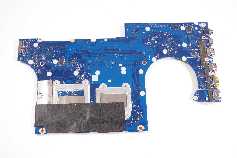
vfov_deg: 28.9
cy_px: 79
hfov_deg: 42.4
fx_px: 306
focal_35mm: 46
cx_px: 118
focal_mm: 31
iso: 1000
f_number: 5.6
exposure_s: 1/250
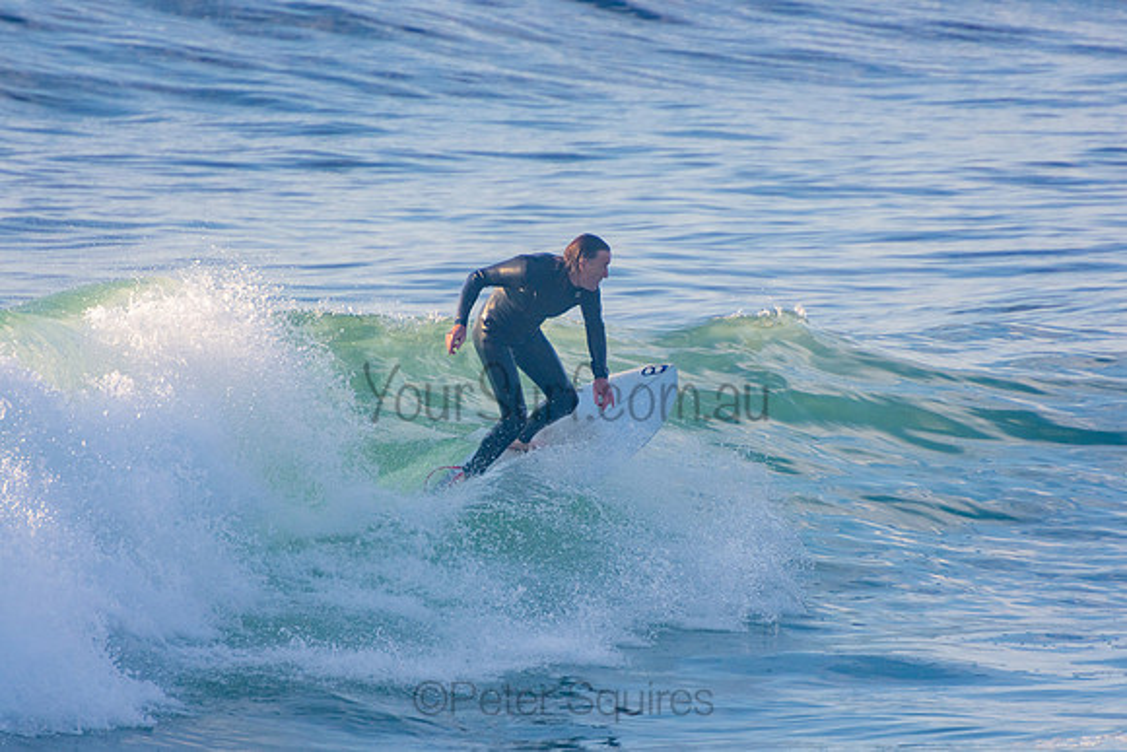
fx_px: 19455
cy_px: 376
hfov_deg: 3.3
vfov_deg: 2.2
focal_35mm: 621
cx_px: 564
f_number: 5.6
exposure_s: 1/1250
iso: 400
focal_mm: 400
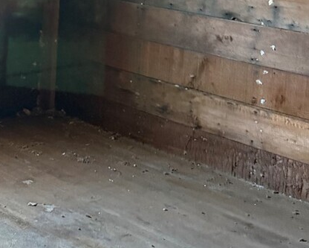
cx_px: -68
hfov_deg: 21.7
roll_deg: -2.6
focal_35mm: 81
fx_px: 741
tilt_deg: -2.3
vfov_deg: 18.1
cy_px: -36
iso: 640
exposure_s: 1/60
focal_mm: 6.76
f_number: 1.78
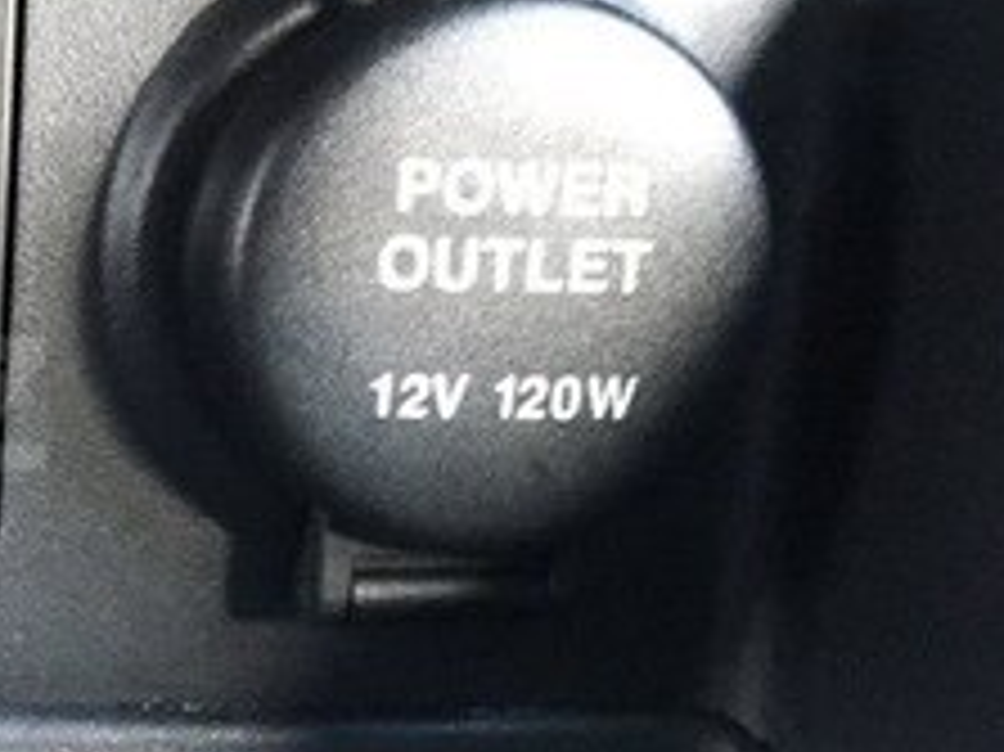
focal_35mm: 86
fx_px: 2493
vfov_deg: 17.1
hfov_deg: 20.2
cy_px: 403
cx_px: -414
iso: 200
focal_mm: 4.15
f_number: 2.2
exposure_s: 1/25
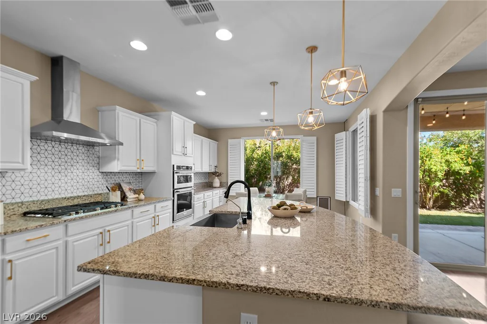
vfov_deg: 73.8
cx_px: 244
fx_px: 216
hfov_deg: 96.7
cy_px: 162
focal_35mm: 16
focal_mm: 16
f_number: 8
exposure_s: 1/3
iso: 100
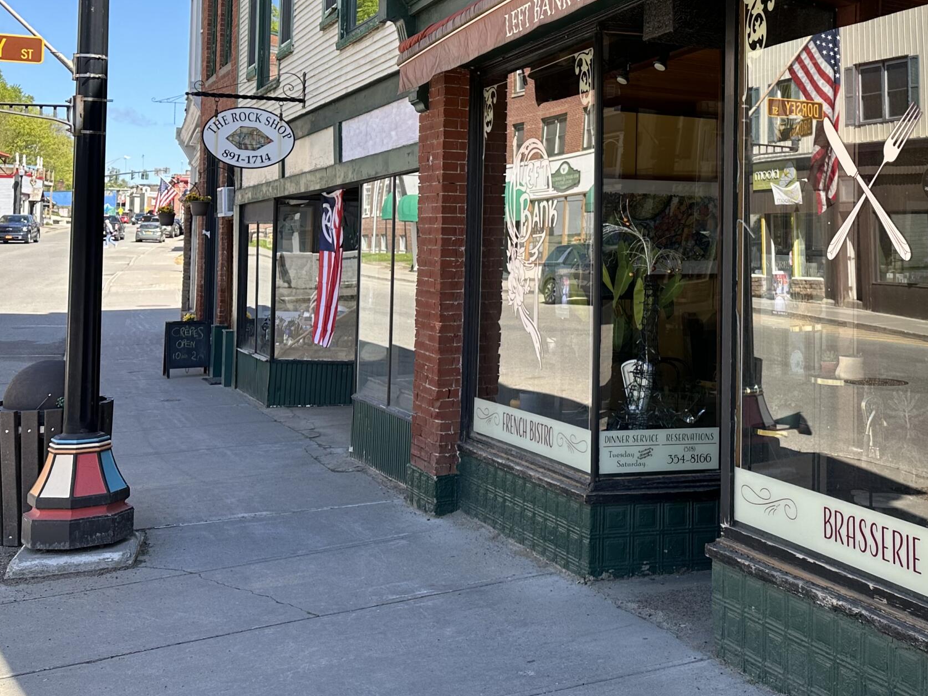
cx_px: 734
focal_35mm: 43
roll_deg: -0.1
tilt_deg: +2.6
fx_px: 1153
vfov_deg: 33.2
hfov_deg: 42.0
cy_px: 205
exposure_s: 1/773
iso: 80
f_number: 1.78
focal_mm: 6.86
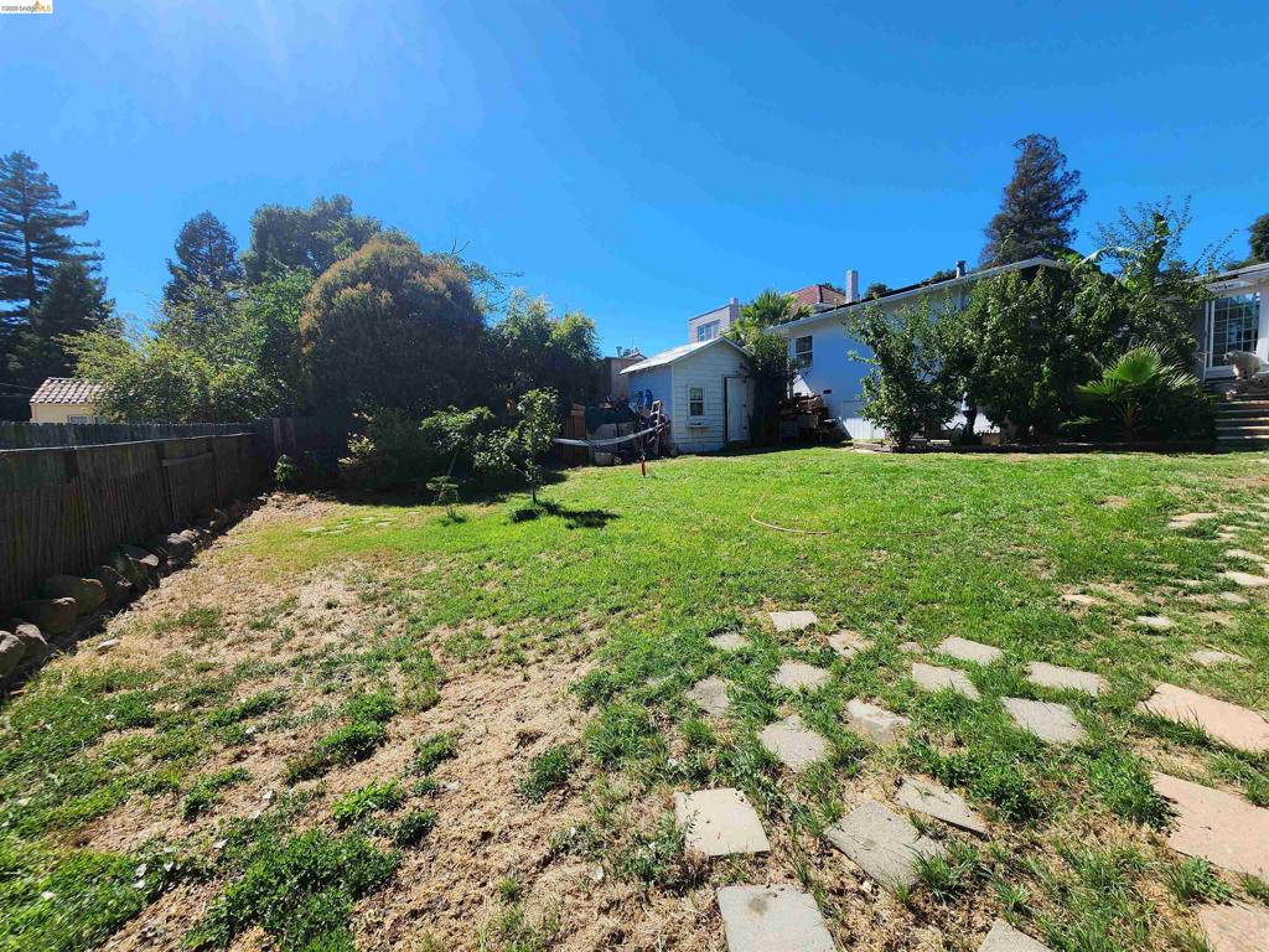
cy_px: 476
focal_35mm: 13
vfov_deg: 89.9
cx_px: 634
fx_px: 477
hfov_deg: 106.2
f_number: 2.2
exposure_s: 1/1497
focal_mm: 2.2
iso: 50
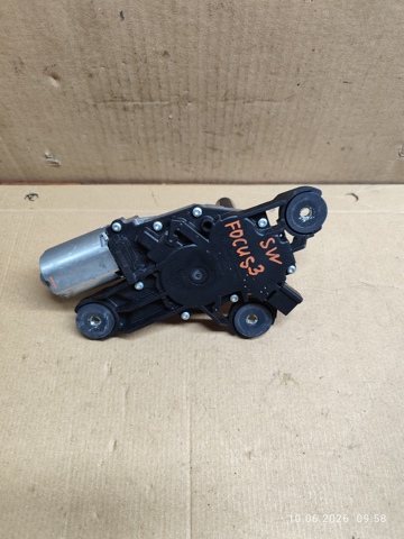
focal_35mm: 23
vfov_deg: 73.9
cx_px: 202
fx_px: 358
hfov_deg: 58.9
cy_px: 270
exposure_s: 1/100
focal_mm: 6.19
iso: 400
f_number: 1.65
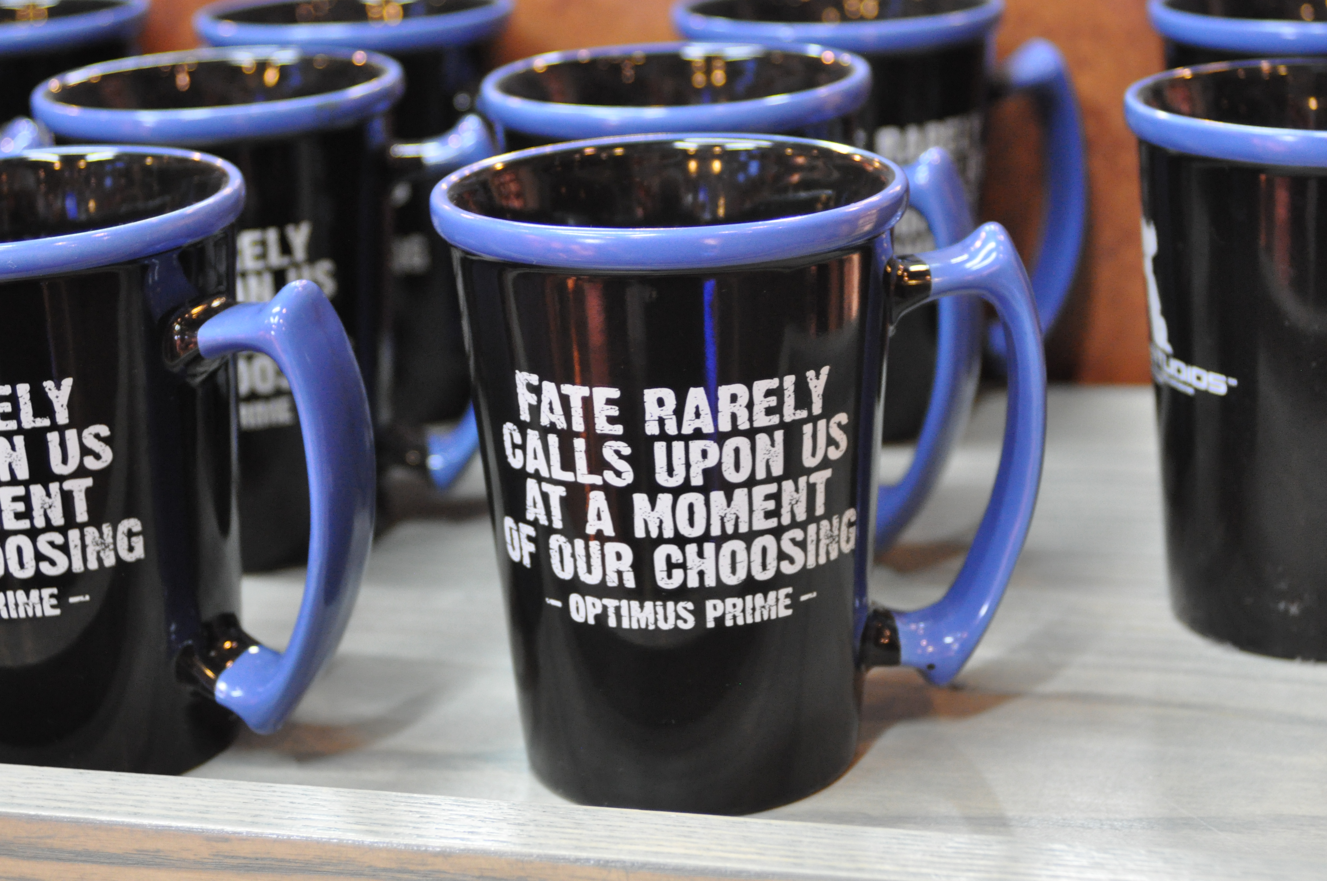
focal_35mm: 75
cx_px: 664
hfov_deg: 27.0
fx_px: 2761
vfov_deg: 18.1
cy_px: 440
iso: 1600
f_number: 4.5
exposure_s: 1/25
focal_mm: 50
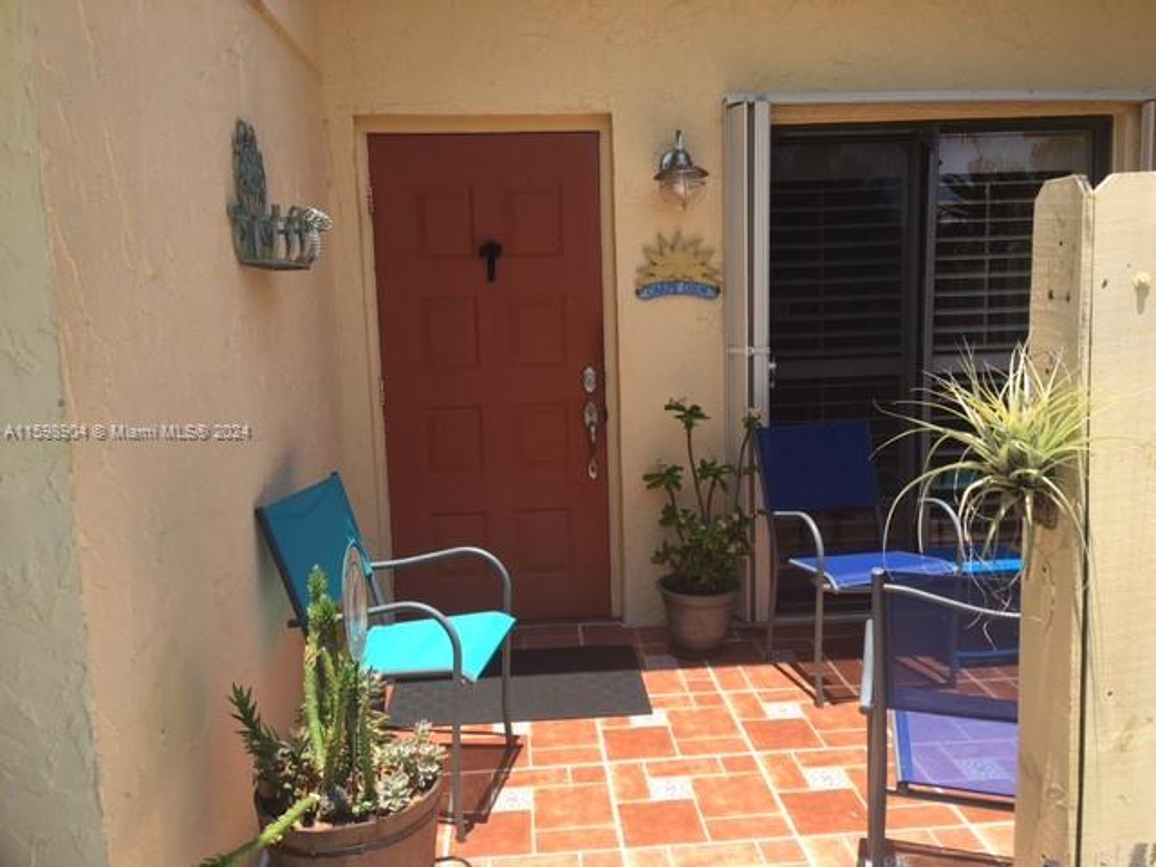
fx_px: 968
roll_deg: +1.6
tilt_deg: -6.0
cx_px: 578
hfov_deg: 61.7
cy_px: 434
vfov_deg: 48.2
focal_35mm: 29
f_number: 2.2
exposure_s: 1/657
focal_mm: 4.15
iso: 25
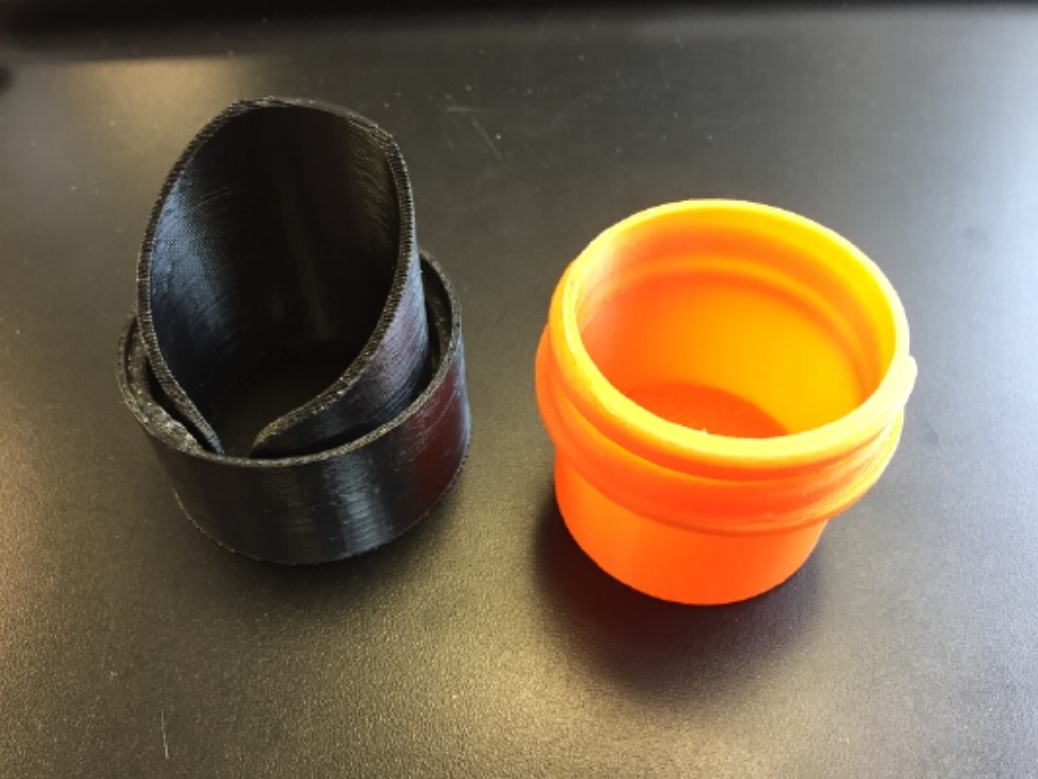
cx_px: 519
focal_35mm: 29
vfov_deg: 48.2
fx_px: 870
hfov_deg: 61.6
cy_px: 390
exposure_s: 1/30
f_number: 2.2
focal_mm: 4.15
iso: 64
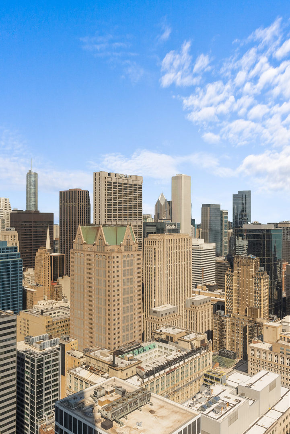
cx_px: 145
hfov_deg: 43.6
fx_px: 362
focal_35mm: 30
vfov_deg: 61.9
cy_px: 217
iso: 200
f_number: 9
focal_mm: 30
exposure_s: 1/640
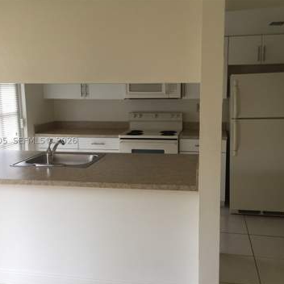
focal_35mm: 35
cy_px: 140
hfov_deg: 47.2
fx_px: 325
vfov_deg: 47.2
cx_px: 151
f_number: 2.2
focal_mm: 4.15
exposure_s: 1/30
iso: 40
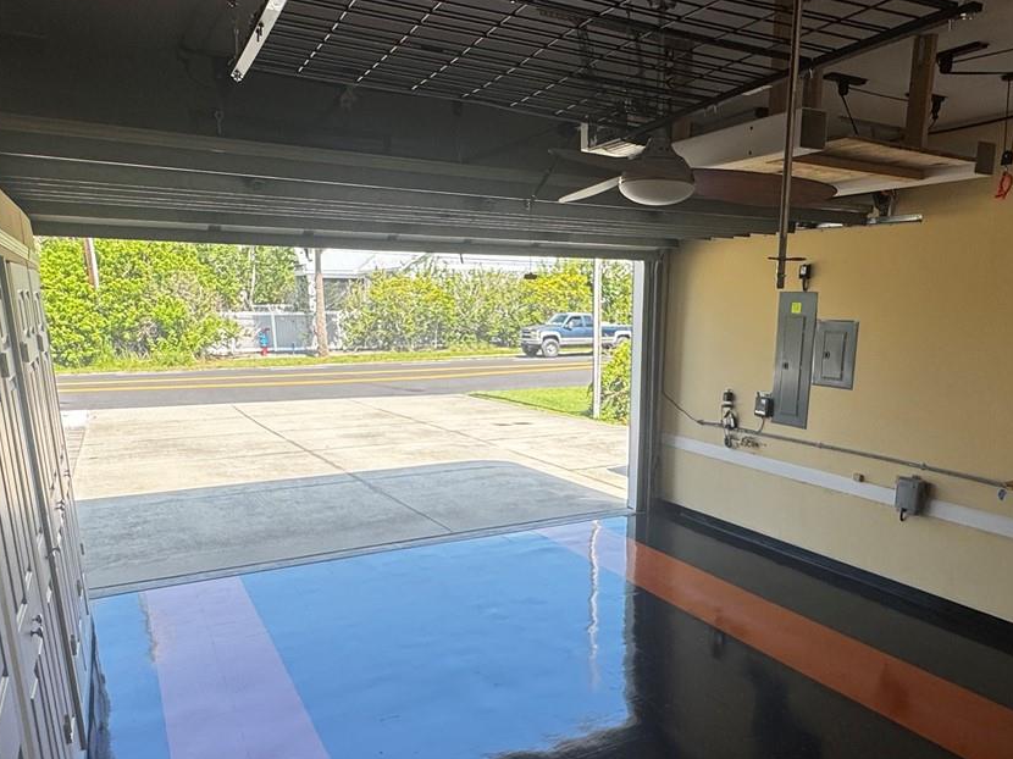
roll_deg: -2.2
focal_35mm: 27
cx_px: 587
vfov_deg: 50.5
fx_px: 790
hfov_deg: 65.0
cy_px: 498
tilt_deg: -15.2
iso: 40
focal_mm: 2.22
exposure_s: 1/515
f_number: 2.2
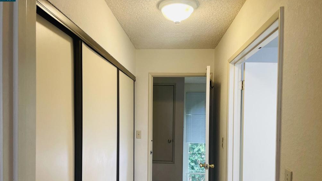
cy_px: 120
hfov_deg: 66.1
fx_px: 248
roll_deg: -1.0
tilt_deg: -1.4
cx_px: 159
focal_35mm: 29
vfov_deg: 39.8
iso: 100
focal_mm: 4.2
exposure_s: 1/120
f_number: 1.6
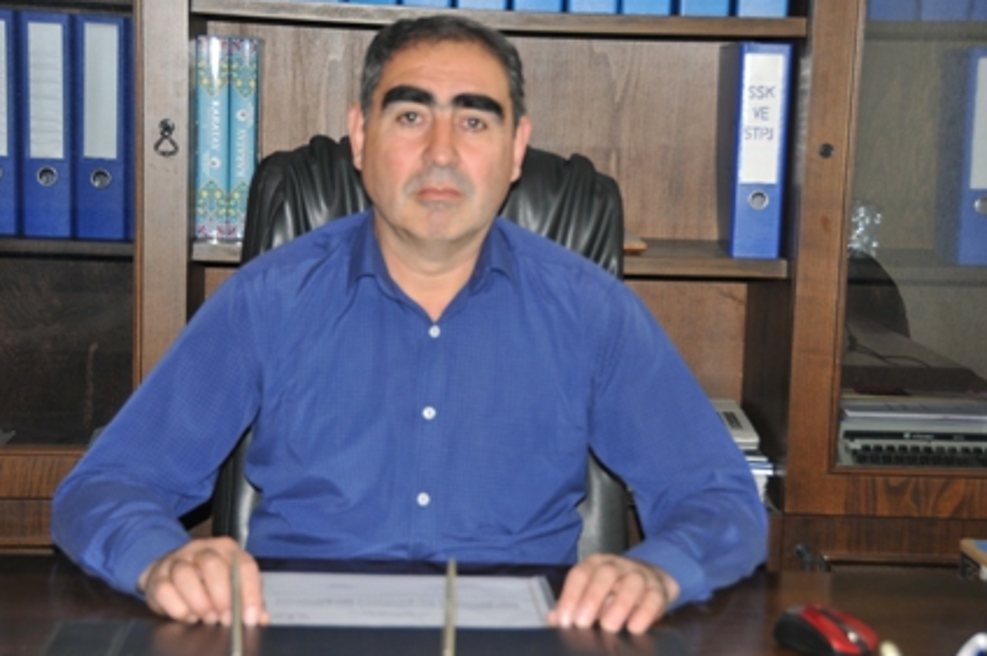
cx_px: 507
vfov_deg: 17.9
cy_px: 323
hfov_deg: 26.7
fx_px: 2082
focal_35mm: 76
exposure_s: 1/60
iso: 200
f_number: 4.5
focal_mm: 48
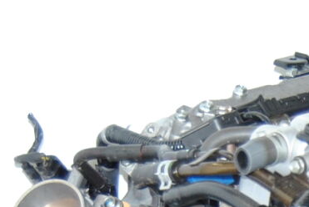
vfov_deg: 6.1
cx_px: 399
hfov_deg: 9.2
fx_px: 1890
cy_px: 417
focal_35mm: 220
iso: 400
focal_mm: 34
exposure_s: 1/125
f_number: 4.5
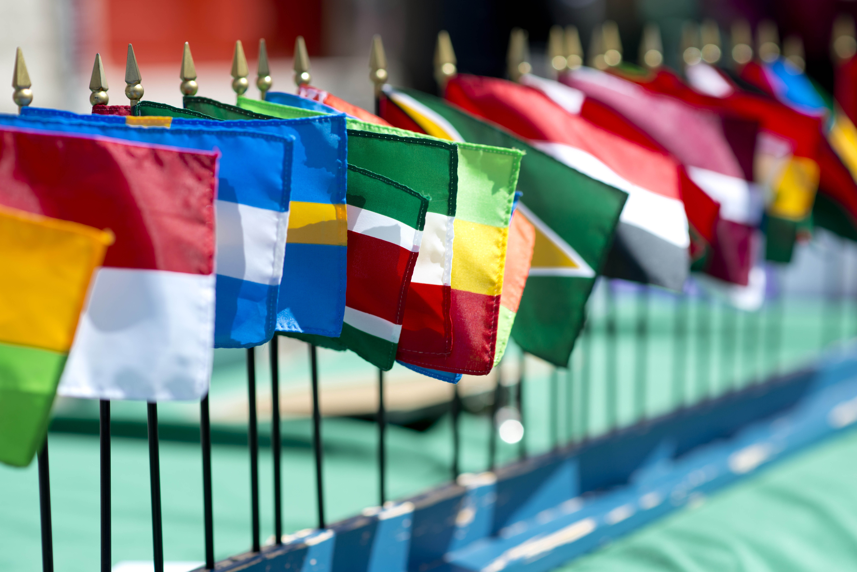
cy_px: 286
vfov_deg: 16.1
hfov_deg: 23.9
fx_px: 2024
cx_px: 428
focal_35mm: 85
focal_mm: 85
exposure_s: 1/1000
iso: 100
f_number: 3.2
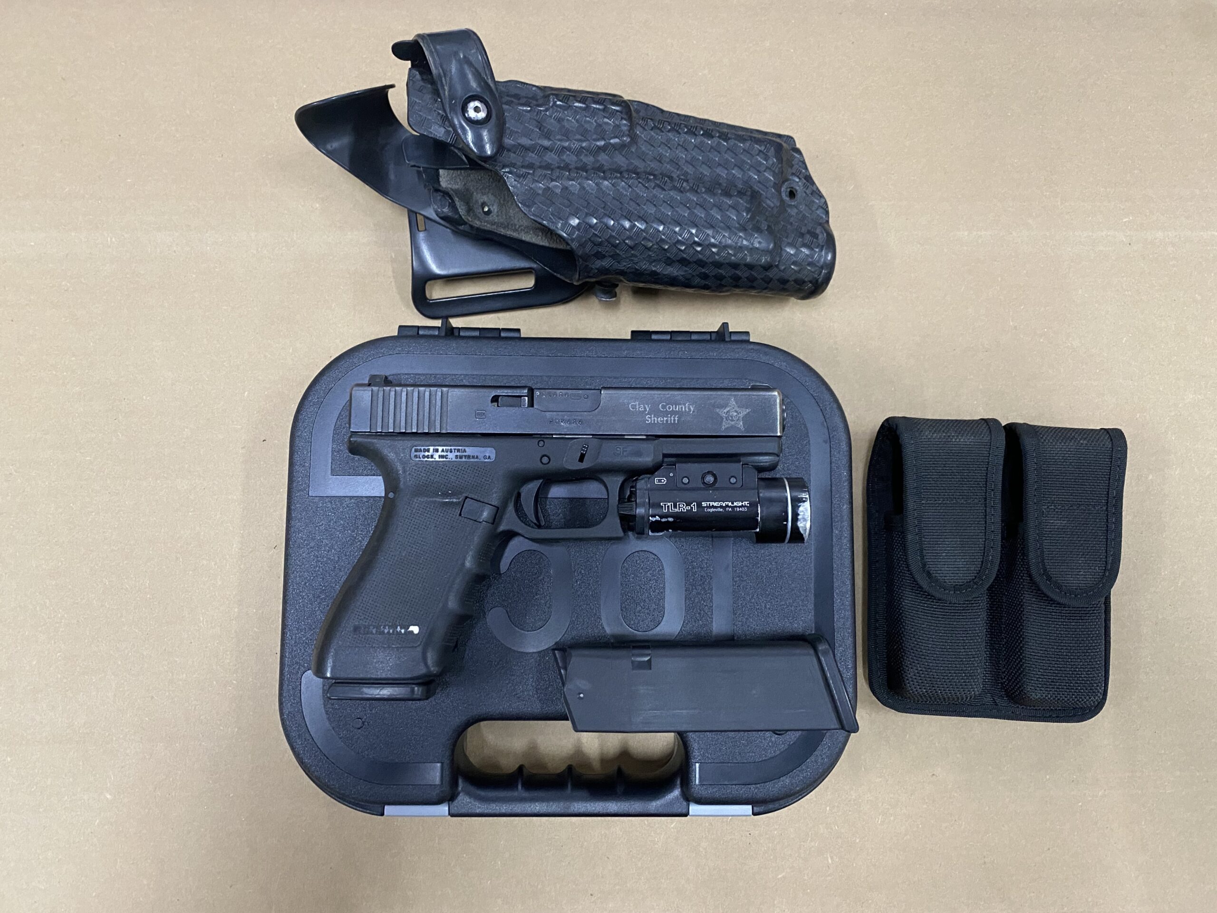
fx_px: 914
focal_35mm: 26
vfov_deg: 53.1
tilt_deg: -84.5
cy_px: 456
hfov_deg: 67.3
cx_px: 608
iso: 400
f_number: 1.8
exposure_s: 1/40
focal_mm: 4.25
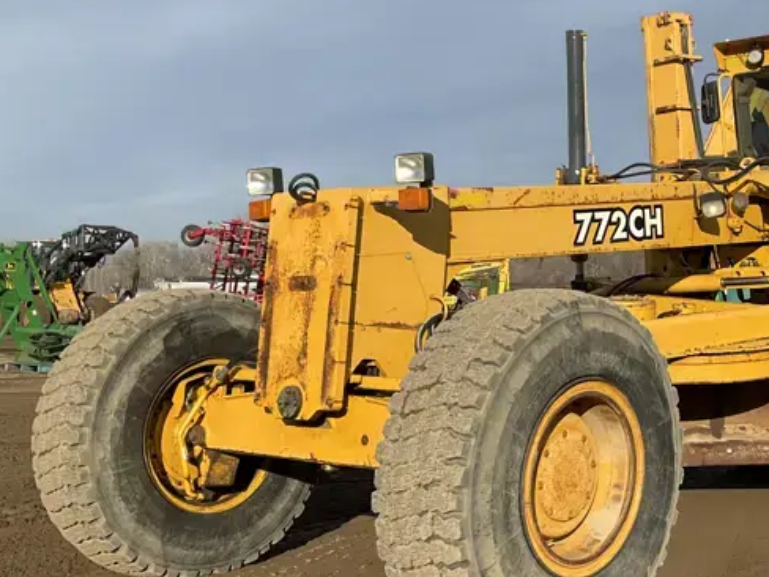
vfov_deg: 25.6
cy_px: 257
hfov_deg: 32.3
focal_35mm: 57
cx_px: 676
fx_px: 1266
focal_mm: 3
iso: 25
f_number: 1.8
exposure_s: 1/2058
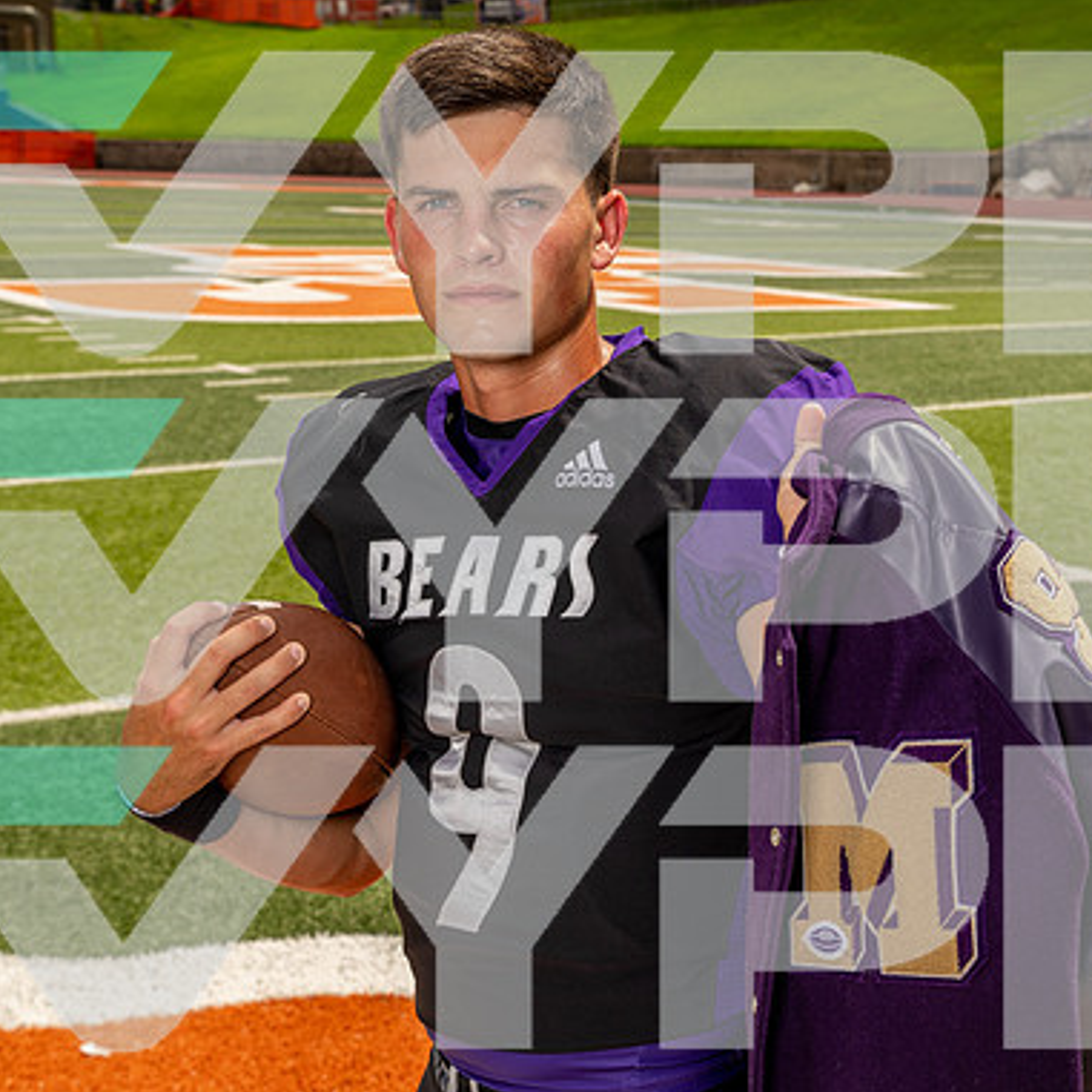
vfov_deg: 26.1
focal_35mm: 66
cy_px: 552
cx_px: 613
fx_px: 2356
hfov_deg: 26.1
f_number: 8
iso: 100
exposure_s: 1/160
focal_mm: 51
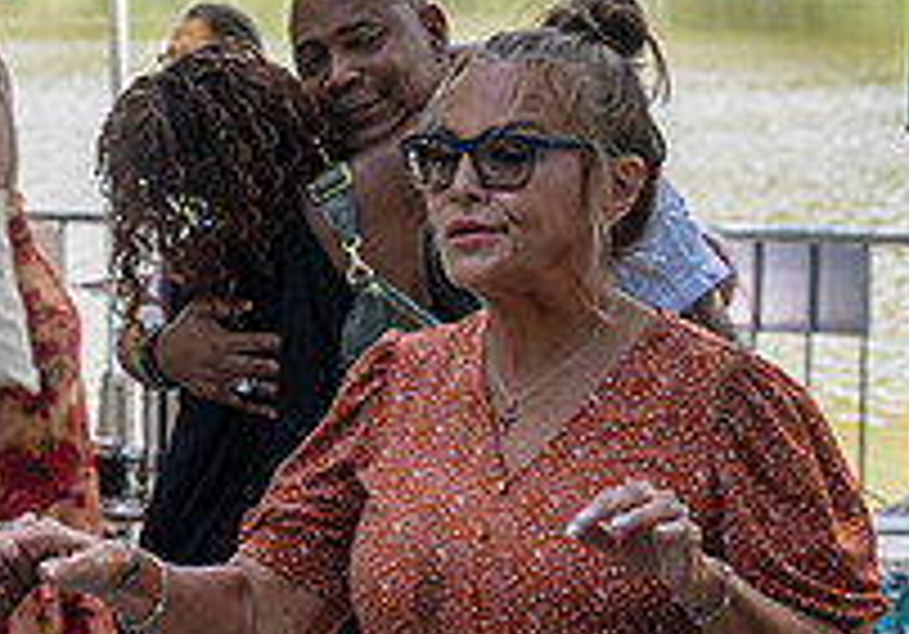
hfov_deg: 10.8
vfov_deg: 7.8
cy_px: 190
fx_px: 4663
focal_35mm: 182
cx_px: -348
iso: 640
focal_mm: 52
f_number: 4.5
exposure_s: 1/1000
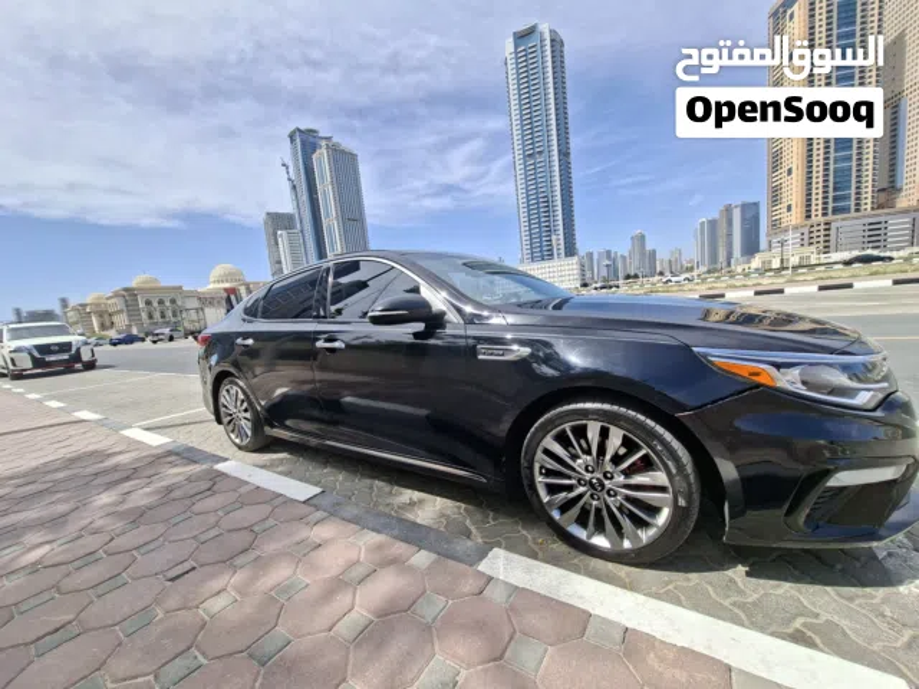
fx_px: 345
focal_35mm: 13
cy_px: 344
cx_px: 460
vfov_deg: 89.9
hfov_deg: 106.2
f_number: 2.2
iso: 40
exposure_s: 1/1238
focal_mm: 1.74
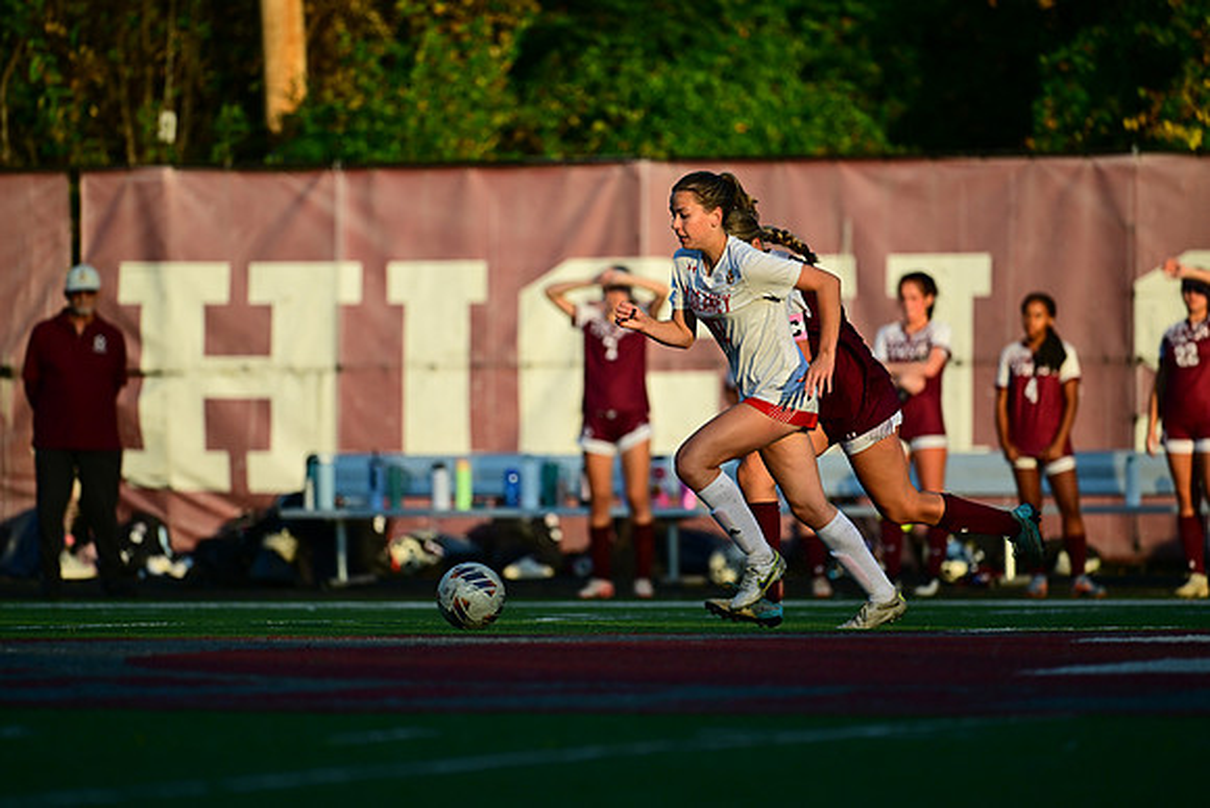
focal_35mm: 400
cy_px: 404
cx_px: 605
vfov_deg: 3.4
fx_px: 13447
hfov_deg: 5.2
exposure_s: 1/2000
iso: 500
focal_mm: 400
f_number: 4.5
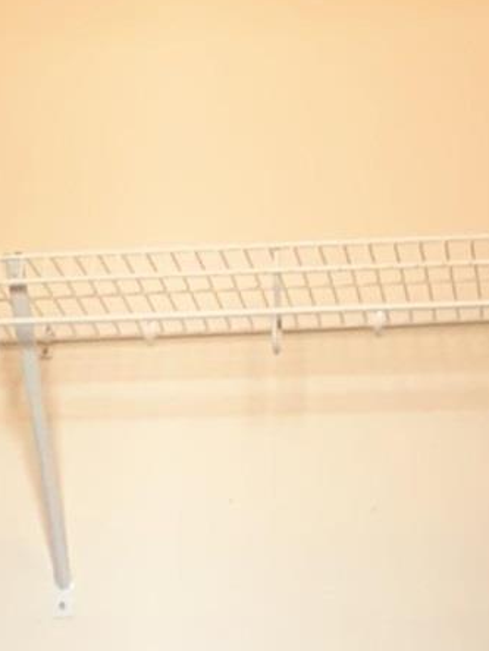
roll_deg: -2.0
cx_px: -100
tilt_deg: -0.3
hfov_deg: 10.8
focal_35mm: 135
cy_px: 1226
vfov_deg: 13.0
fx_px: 2543
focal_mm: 4.25
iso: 160
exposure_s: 1/60
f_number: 1.8
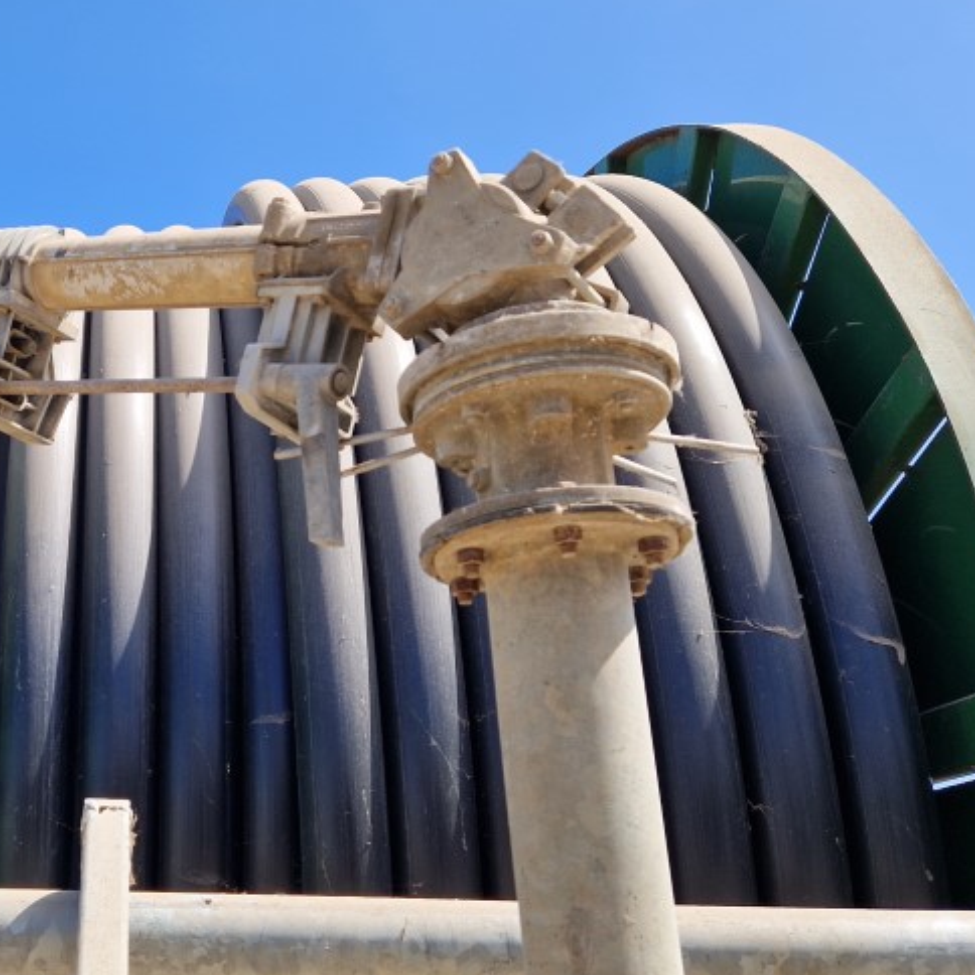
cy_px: 556
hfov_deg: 36.7
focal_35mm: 43
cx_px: 97
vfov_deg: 39.1
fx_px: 1370
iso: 50
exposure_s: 1/956
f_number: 1.8
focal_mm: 5.4
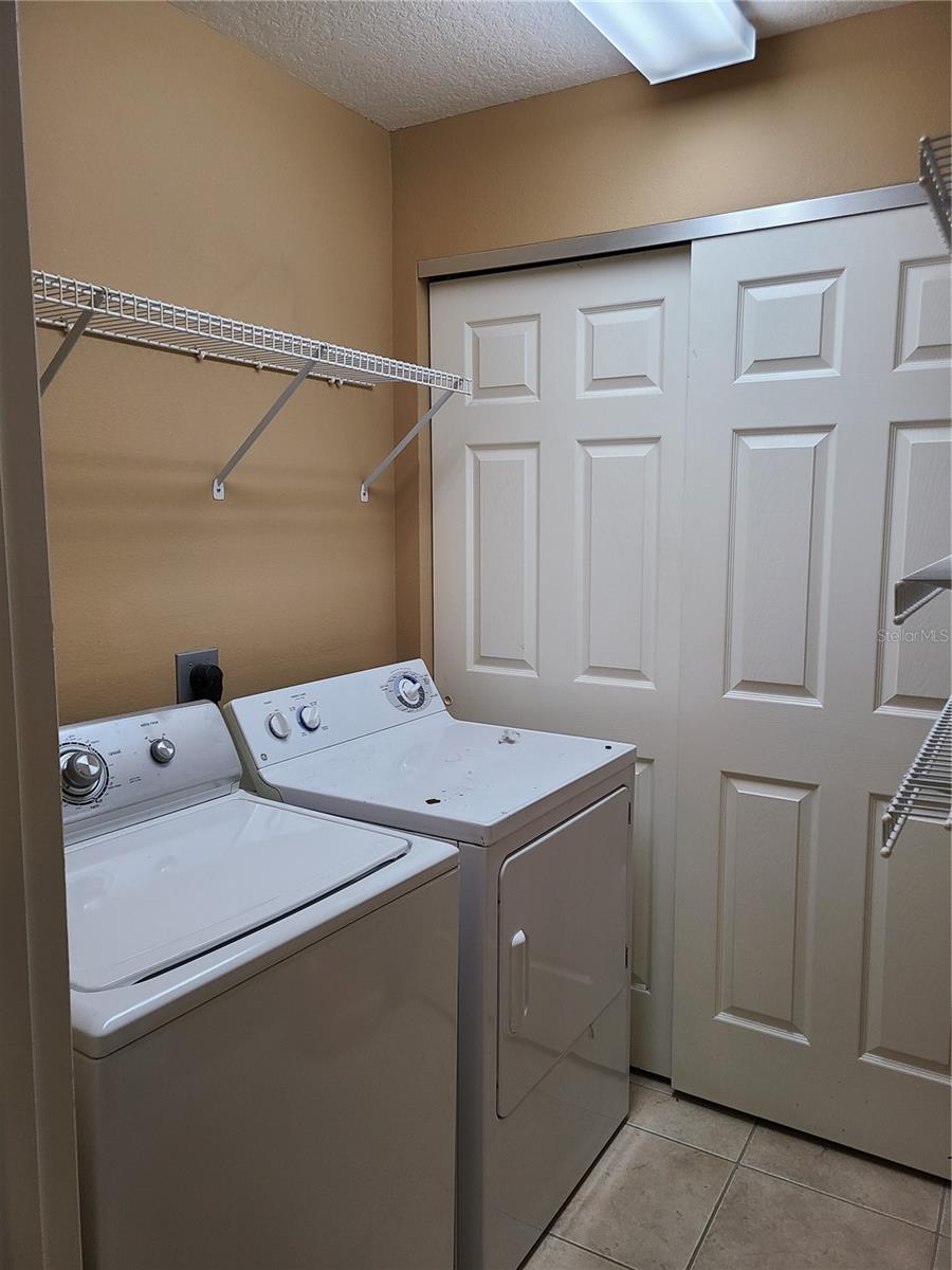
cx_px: 476
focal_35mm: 26
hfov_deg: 53.1
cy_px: 635
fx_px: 953
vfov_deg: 67.3
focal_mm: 5.4
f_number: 1.8
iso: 160
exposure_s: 1/60
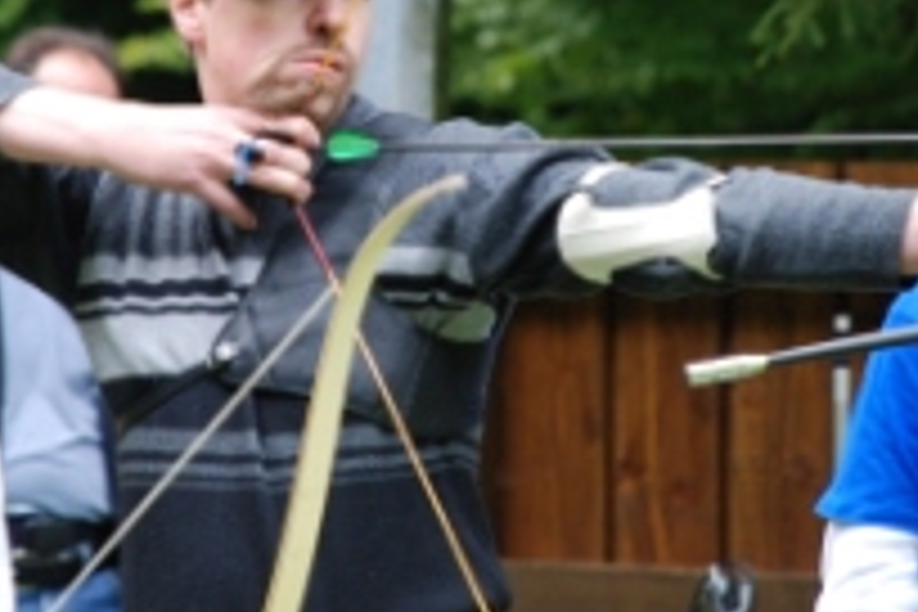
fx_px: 11349
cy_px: 122
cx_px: 432
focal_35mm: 445
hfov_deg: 4.6
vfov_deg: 3.1
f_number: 5.6
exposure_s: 1/80
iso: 400
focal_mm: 135
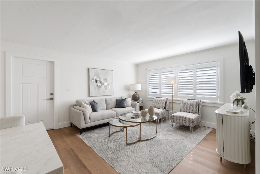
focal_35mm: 16
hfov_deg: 96.7
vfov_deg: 73.8
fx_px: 116
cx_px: 130
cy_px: 87
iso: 100
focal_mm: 16
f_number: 9
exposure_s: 1/4
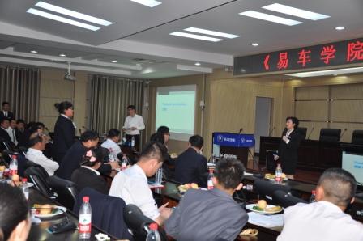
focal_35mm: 42
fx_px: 423
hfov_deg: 46.4
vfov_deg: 31.8
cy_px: 120
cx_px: 182
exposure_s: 1/60
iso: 320
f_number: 4
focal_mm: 28
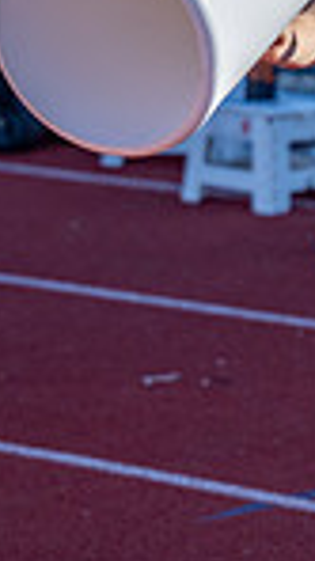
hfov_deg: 4.1
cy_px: -30
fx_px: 4316
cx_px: 539
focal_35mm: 290
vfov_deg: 7.4
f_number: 2.8
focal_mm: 64.1
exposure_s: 1/3200
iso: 250
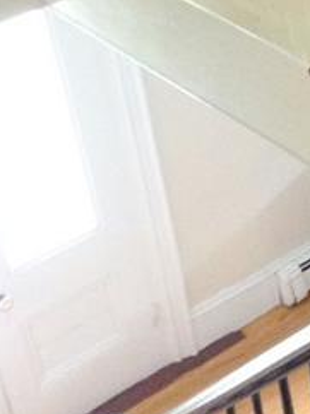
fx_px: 1328
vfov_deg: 17.6
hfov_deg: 12.6
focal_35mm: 111
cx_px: 477
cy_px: 108
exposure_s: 1/15
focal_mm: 4.28
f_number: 2.4
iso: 500
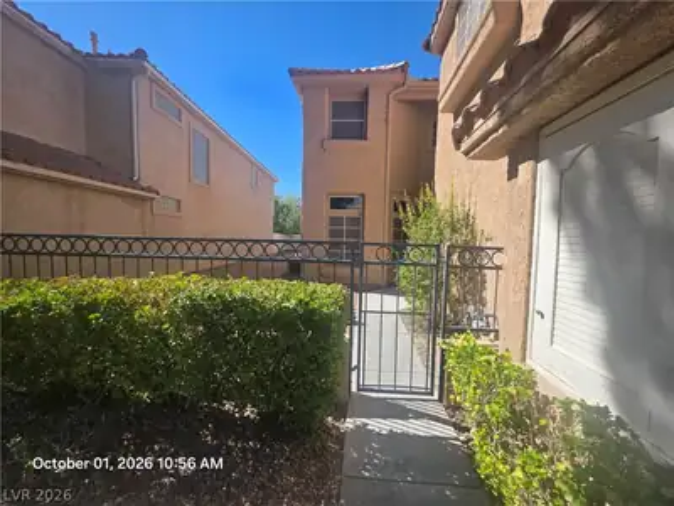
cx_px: 337
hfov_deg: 106.2
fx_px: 253
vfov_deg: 89.9
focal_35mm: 13
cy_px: 253
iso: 40
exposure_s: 1/1819
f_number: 1.9
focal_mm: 2.2
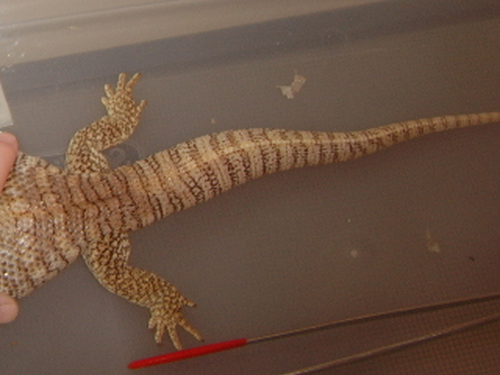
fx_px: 896
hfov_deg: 30.3
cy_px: 98
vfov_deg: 23.4
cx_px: 89
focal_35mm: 62
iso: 141
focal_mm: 8.13
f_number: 2.7
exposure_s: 1/30
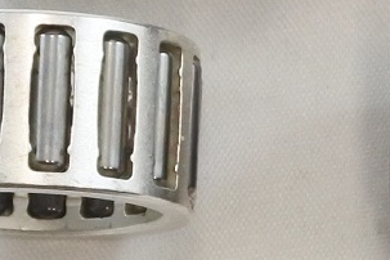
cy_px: 78
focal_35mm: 233
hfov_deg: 8.5
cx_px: 726
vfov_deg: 5.9
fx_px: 2524
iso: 560
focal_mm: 15.7
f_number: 4.2
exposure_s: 1/125
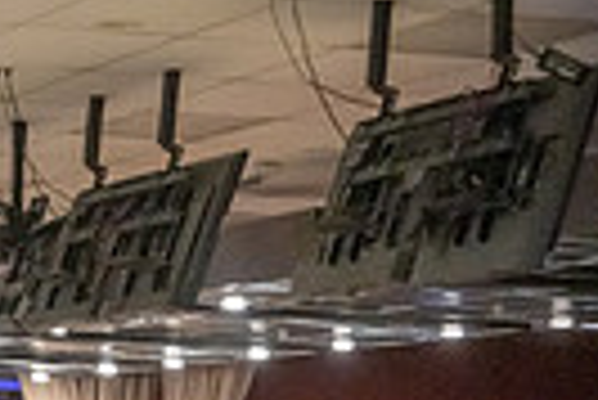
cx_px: -27
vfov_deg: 5.7
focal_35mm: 236
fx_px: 3924
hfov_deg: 8.7
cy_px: 903
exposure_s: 1/1000
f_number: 2.8
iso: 4000
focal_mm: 70
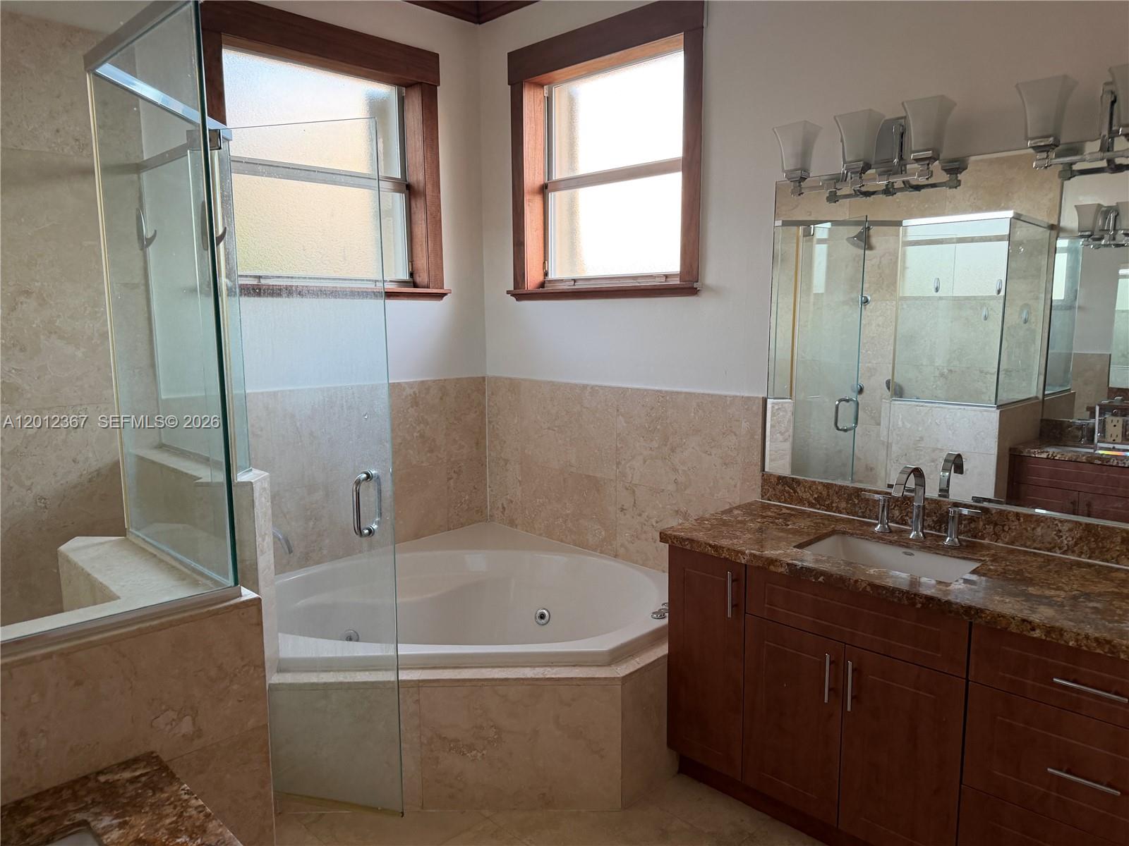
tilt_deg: -6.7
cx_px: 564
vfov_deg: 56.8
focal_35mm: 24
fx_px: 783
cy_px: 423
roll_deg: +0.5
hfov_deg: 71.6
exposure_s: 1/60
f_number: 1.78
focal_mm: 6.76
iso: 250
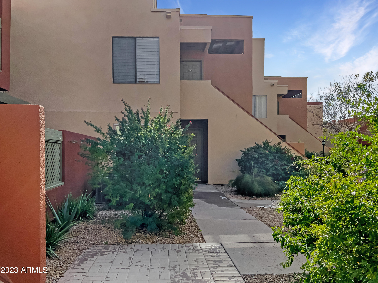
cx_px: 189
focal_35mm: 29
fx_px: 317
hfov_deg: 61.7
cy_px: 142
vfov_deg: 48.2
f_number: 1.8
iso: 16
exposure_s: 1/1500
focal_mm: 3
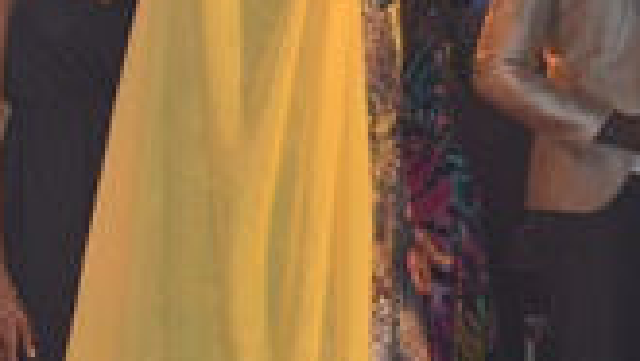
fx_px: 3616
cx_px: -624
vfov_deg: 5.7
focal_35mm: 213
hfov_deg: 9.5
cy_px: -70
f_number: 4
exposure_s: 1/80
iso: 400
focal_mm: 28
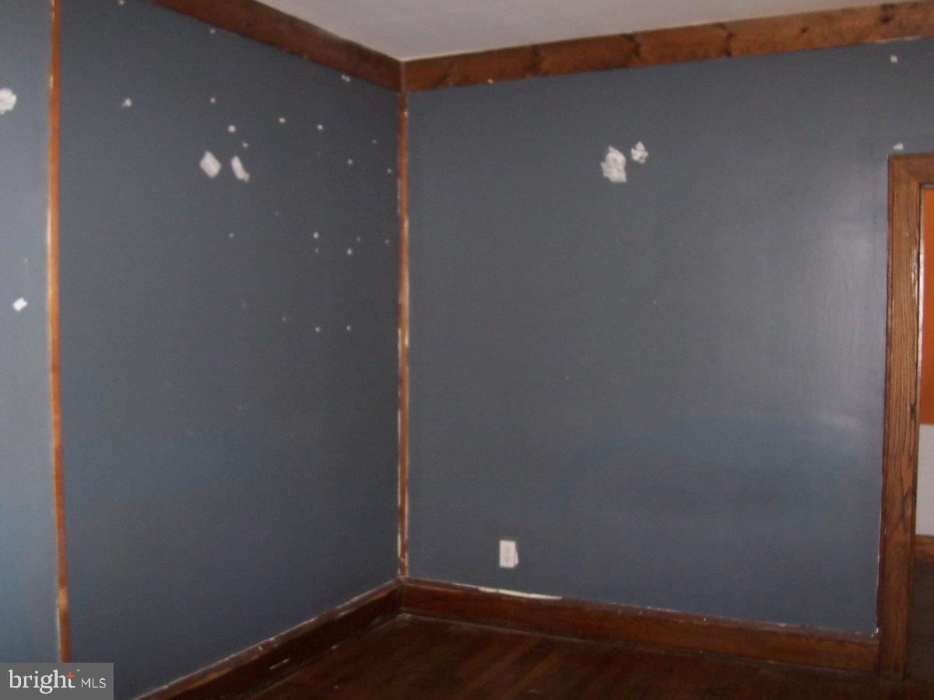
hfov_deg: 50.1
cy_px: 350
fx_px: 998
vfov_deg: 38.7
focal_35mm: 37
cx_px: 467
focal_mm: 5.6
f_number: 2.8
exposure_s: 1/60
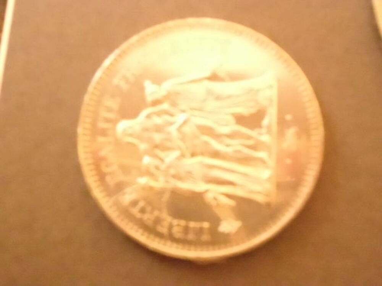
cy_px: 143
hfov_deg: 36.8
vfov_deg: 28.0
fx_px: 574
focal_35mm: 52
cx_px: 191
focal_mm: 9.3
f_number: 5
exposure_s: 1/5
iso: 1600
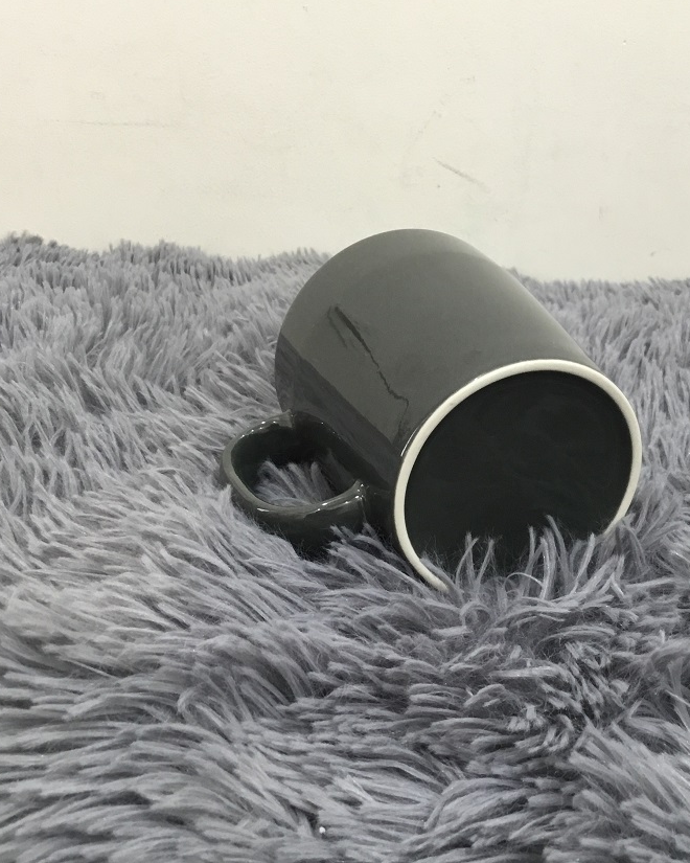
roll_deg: +0.3
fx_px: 1123
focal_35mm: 44
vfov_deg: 42.0
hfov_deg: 33.9
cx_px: 439
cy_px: 472
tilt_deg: -25.2
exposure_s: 1/33
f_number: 2.4
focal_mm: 3.3
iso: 100
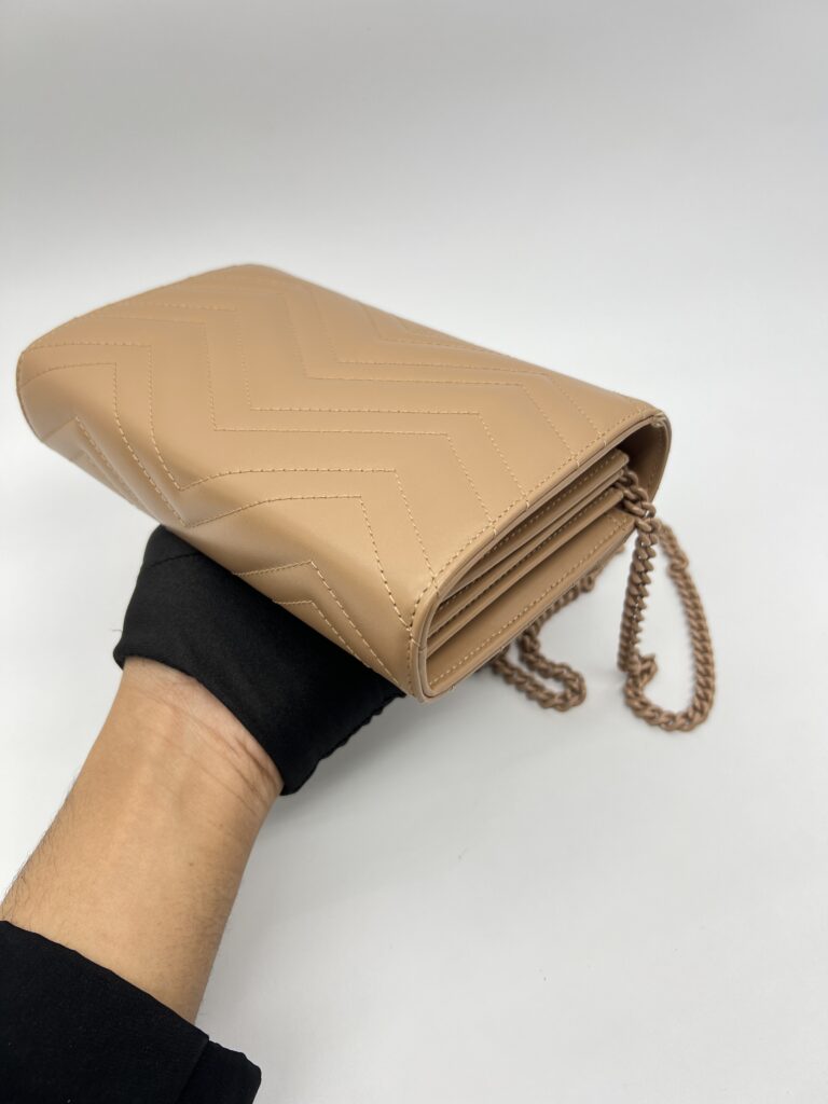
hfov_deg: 53.1
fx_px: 829
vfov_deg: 67.3
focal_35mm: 26
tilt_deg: -41.6
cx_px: 414
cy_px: 552
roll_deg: +4.0
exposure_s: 1/100
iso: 32
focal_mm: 5.7
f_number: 1.5
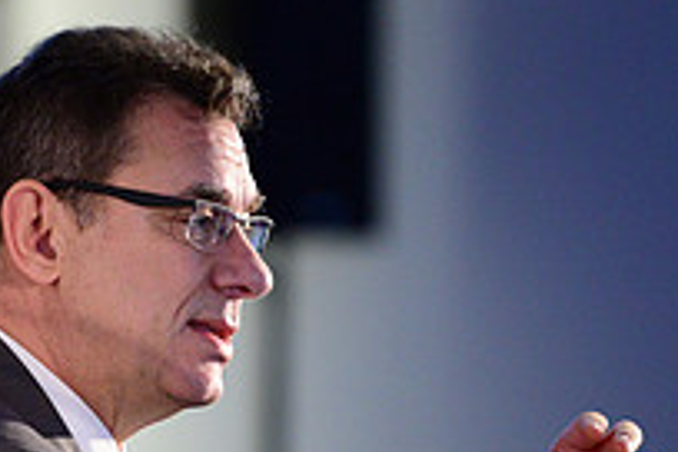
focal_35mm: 568
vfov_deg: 2.4
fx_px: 10696
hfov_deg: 3.6
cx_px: 146
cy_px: 444
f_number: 2.8
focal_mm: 200
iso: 4000
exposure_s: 1/160
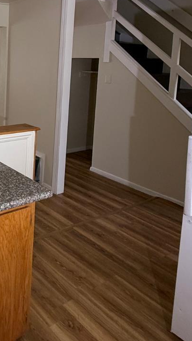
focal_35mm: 32
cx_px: -36
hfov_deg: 31.1
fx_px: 290
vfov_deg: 58.5
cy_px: 94
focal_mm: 2.22
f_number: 2.2
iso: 160
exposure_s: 1/99
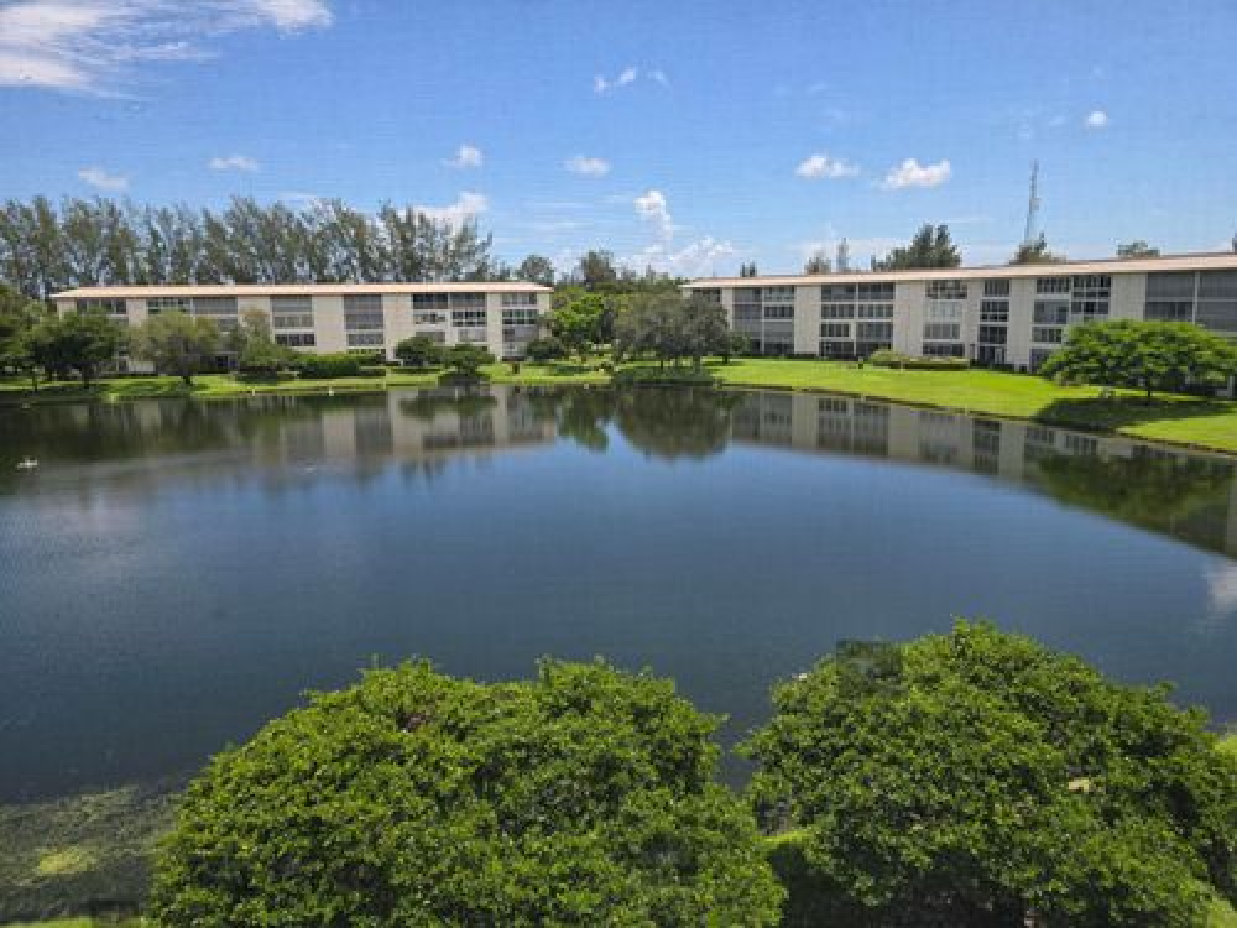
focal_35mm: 23
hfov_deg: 73.9
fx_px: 822
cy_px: 464
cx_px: 618
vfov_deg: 58.9
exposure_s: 1/427
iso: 12
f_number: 1.7
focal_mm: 6.3
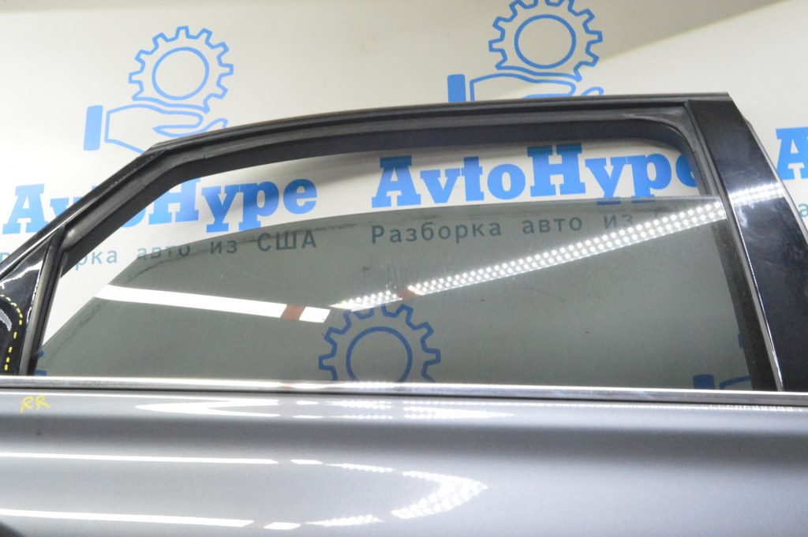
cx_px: 404
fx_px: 875
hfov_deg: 49.6
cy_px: 268
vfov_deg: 34.2
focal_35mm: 39
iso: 6400
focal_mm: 26
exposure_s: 1/15
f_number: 20
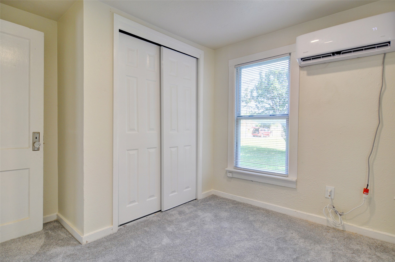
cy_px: 131
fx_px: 197
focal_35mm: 18
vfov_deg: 67.2
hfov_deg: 90.1
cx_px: 198
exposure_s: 1/125
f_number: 5
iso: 200
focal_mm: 12
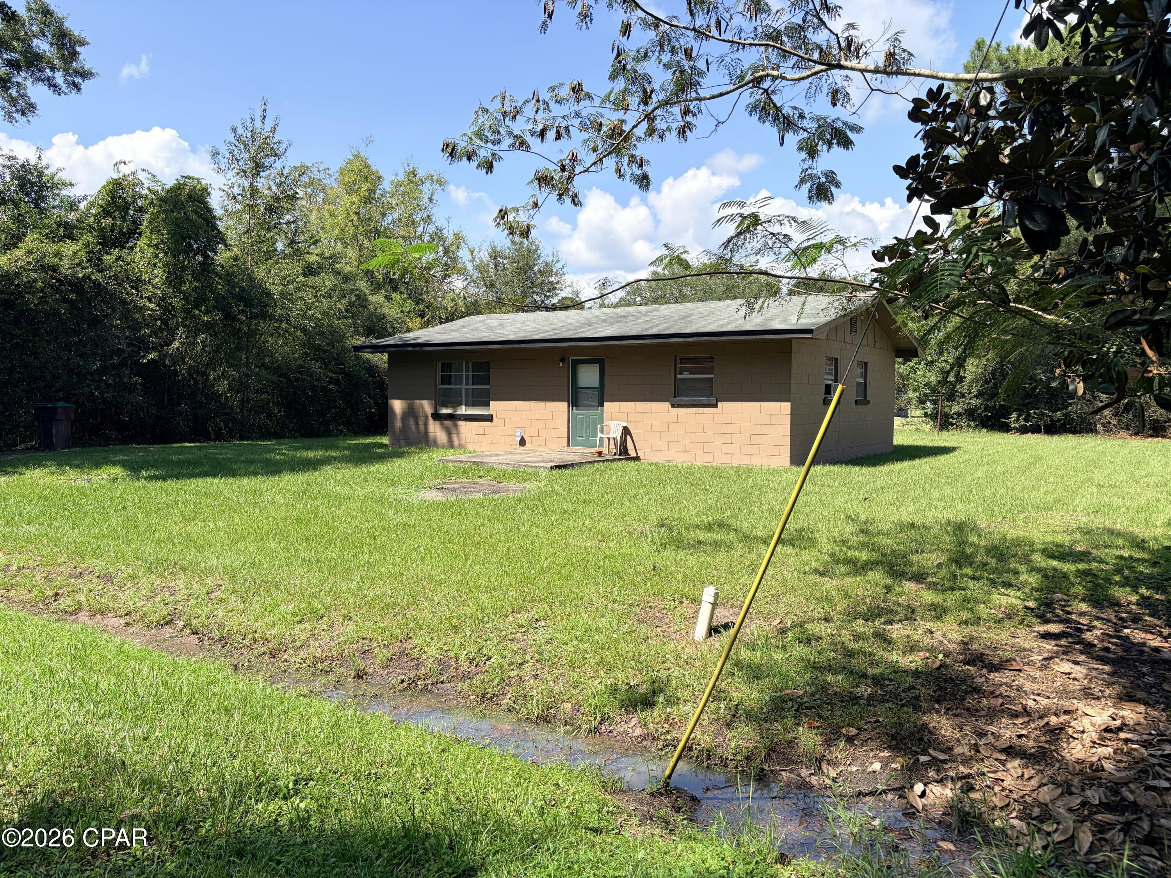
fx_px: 880
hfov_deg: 67.3
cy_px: 439
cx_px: 586
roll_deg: +0.0
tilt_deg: -1.9
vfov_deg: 53.1
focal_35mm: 26
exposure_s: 1/2012
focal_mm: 5.96
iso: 50
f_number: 1.6
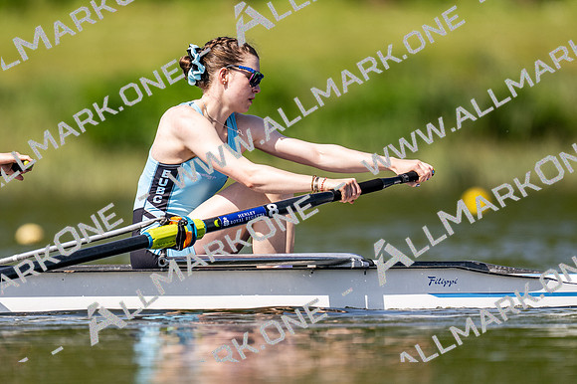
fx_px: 14416
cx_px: 288
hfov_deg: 2.3
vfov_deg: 1.5
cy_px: 192
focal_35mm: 900
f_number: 4
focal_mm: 600
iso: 220
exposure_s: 1/2500
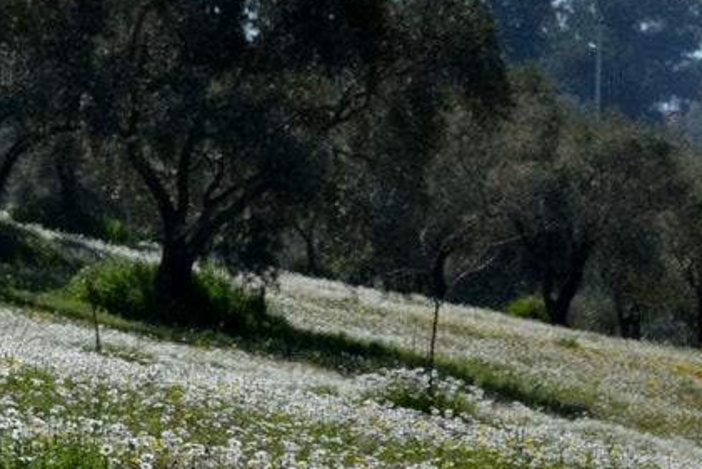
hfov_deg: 8.0
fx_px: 4982
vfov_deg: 5.4
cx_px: 132
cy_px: 395
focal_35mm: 255
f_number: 14
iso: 200
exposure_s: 1/320
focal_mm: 35
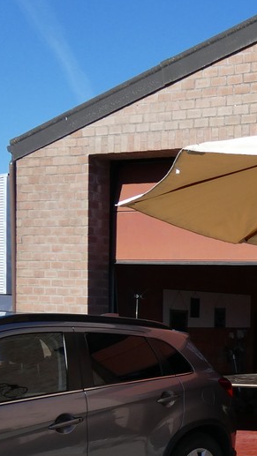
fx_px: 666
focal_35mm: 55
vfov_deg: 36.7
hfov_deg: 17.7
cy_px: 355
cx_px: 458
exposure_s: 1/800
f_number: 3.3
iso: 80
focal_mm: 4.3
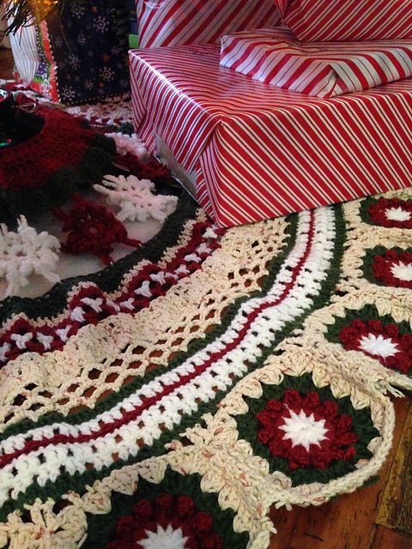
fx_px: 524
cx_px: 206
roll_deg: +0.1
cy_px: 274
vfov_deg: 55.4
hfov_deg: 42.9
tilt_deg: -36.5
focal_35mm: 33
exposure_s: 1/15
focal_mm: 4.12
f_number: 2.4
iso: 640
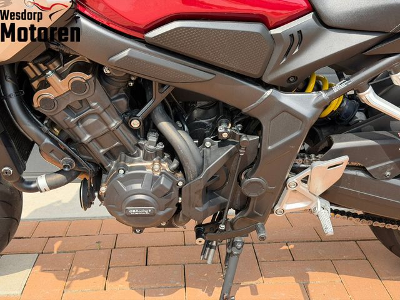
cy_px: 150
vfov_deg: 30.3
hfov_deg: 39.7
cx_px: 200
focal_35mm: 48
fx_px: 555
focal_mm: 6.76
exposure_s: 1/1484
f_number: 1.78
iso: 100
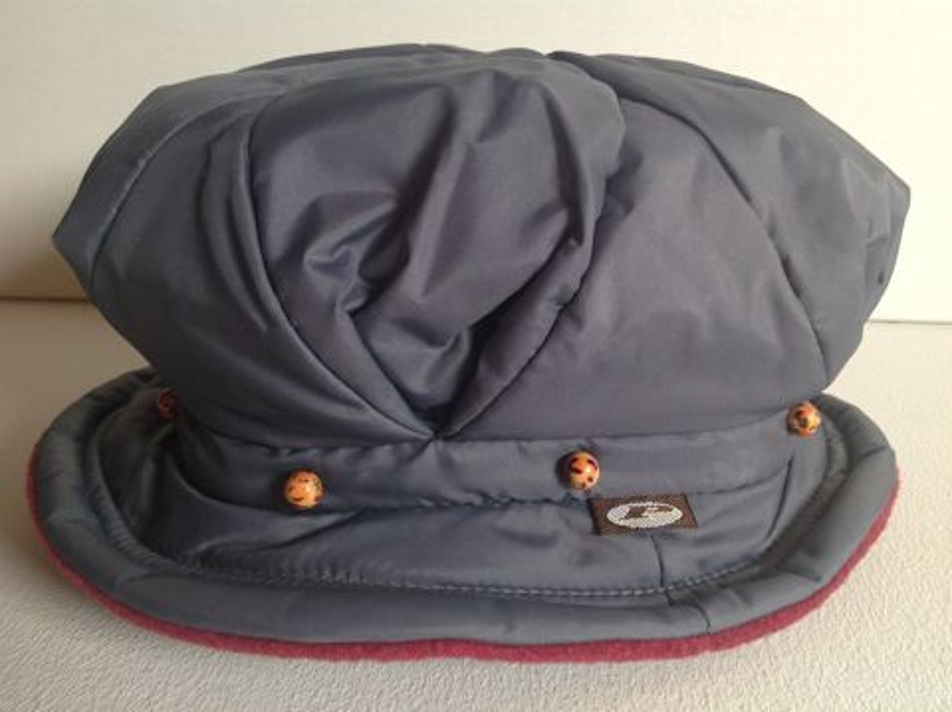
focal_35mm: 35
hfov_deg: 52.7
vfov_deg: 40.6
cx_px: 476
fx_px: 962
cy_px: 356
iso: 50
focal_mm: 4.28
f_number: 2.4
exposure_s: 1/40
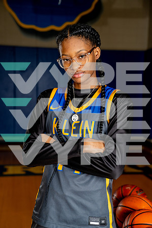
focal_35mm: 56
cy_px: 114
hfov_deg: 24.2
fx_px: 355
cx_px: 76
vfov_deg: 35.6
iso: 160
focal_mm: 56
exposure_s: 1/250
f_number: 4
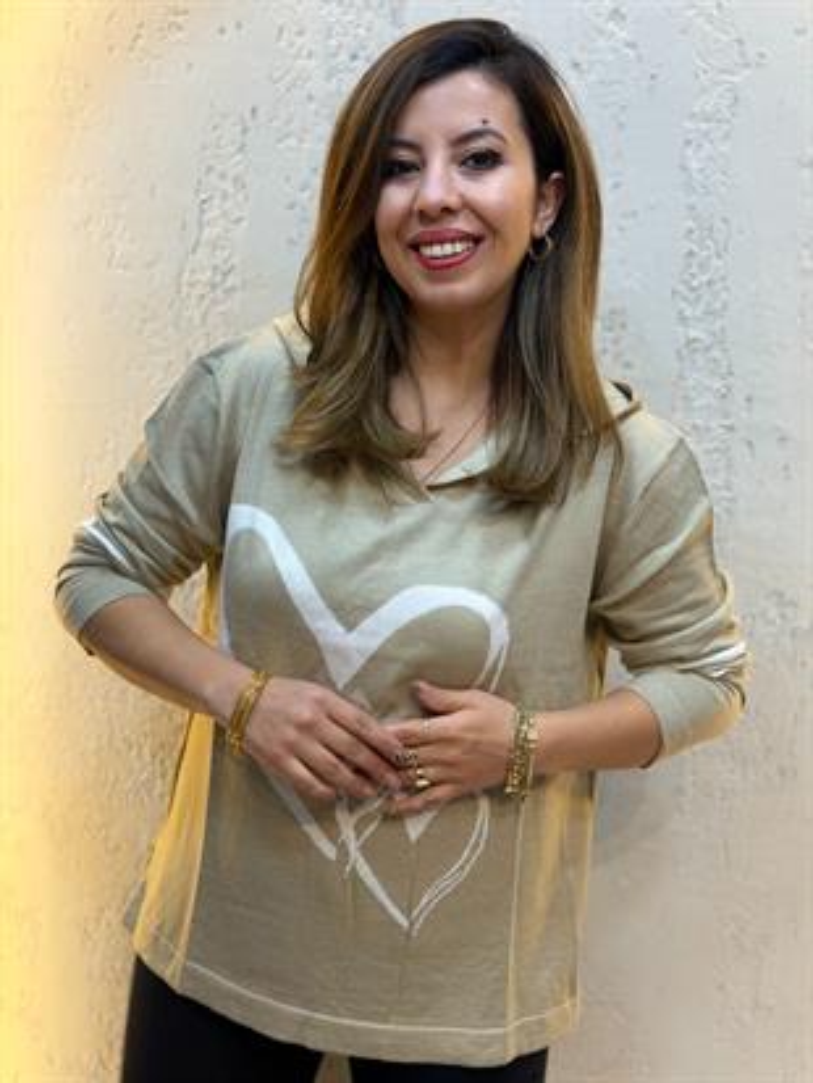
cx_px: 406
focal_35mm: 48
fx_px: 1502
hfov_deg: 30.3
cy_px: 542
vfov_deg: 39.6
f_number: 1.78
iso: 80
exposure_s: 1/100
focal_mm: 6.76
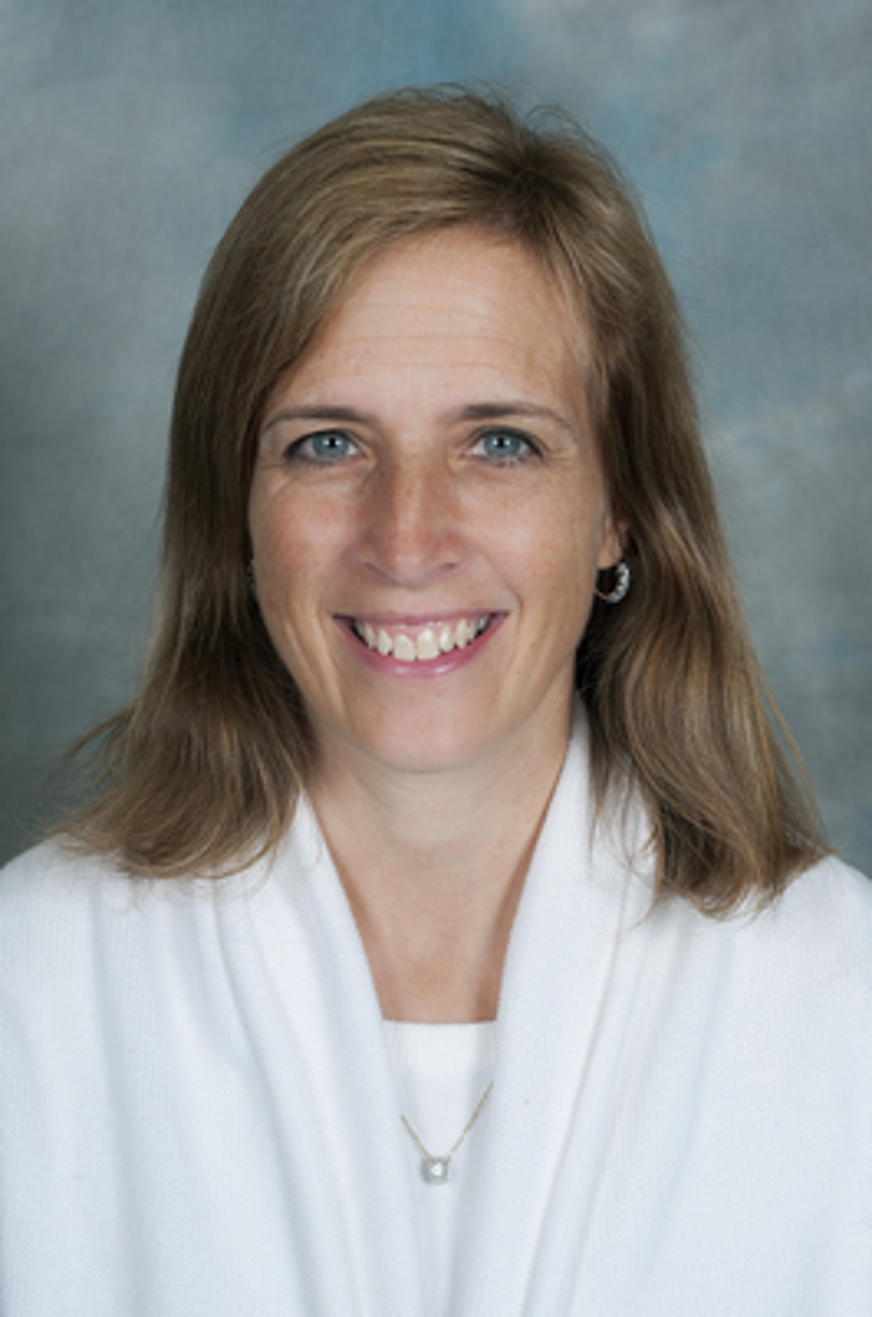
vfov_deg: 27.0
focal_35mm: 75
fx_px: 2737
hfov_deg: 18.1
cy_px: 658
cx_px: 436
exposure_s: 1/125
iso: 200
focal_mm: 50
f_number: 7.1
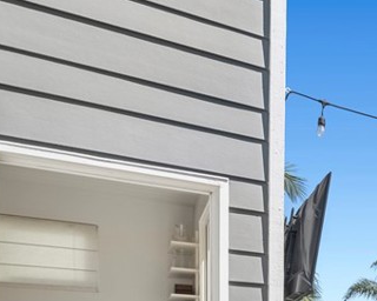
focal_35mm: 48
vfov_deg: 27.6
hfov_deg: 28.5
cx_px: 535
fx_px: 536
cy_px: 362
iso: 100
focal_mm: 16
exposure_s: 1/320
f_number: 8
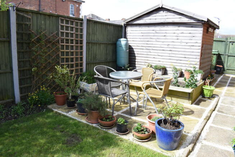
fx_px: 176
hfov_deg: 67.3
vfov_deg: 48.0
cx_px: 118
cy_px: 78
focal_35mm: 27
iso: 800
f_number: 10
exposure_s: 1/400
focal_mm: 18
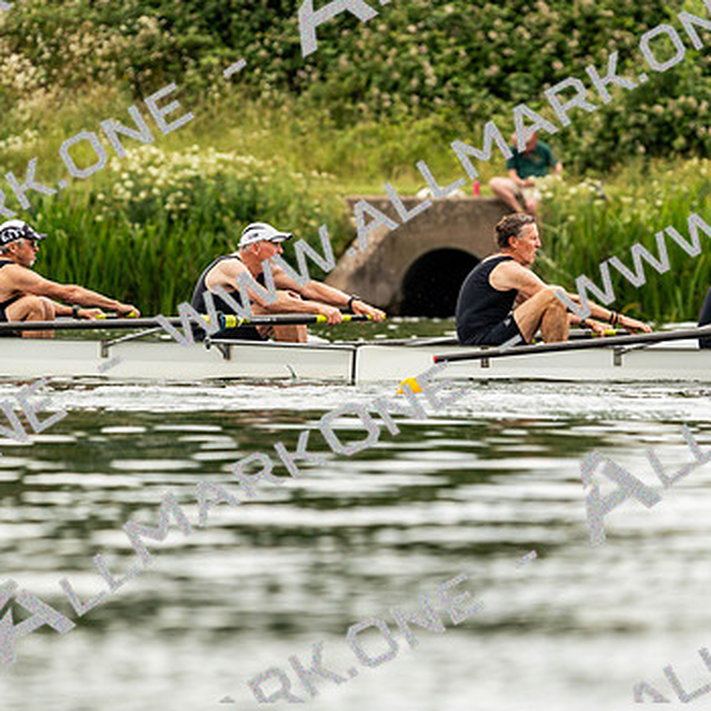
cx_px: 406
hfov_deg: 3.4
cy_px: 354
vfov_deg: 3.4
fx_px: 12060
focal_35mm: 519
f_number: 6.3
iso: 500
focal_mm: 368
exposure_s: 1/2000
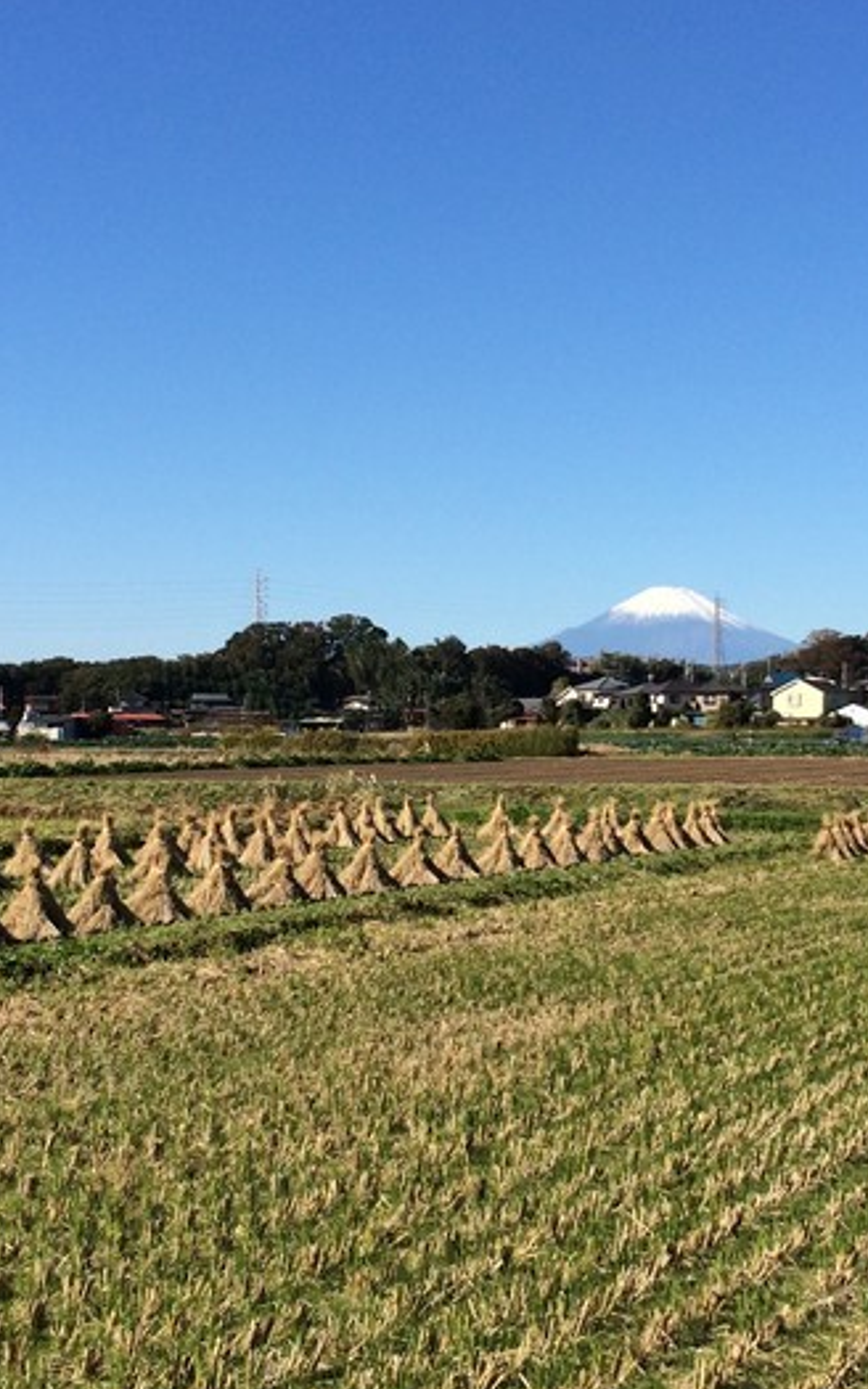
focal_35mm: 60
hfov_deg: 21.5
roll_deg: +0.2
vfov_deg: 34.0
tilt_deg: +0.5
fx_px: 2272
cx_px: 609
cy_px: 624
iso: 32
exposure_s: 1/2415
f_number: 2.2
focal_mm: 4.15
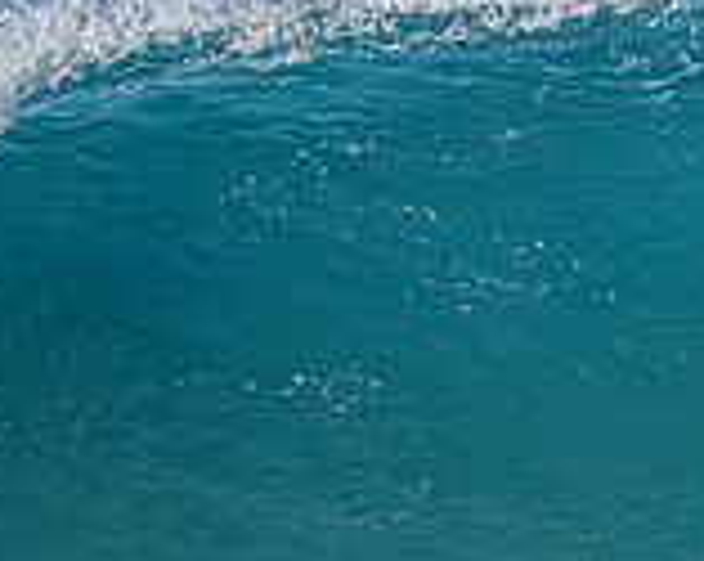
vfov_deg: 0.6
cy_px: 357
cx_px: 1269
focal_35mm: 2609
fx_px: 54259
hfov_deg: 0.7
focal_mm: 500
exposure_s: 1/2000
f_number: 5.6
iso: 500
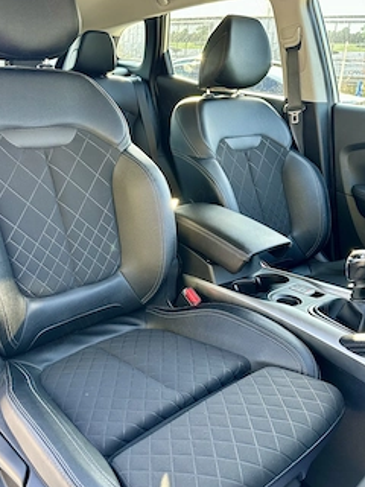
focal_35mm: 30
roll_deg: -3.3
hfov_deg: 46.5
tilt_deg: -18.7
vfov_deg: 59.9
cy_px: 228
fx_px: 422
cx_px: 143
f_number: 1.78
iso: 200
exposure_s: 1/121
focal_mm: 6.86
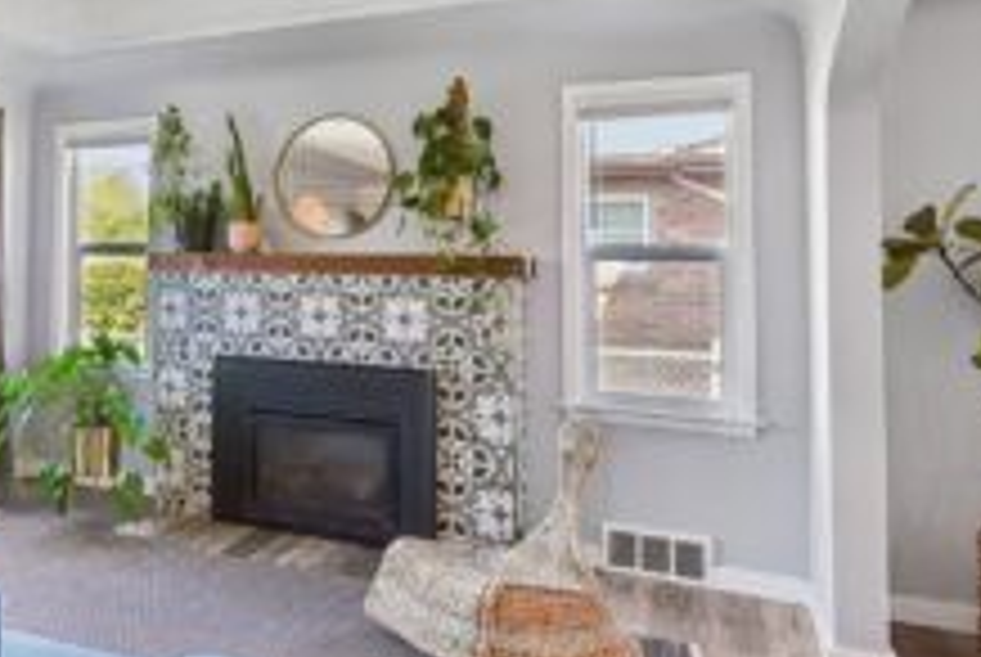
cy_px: 272
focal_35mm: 33
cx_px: 112
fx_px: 900
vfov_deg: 40.0
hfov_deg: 51.1
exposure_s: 1/20
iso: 400
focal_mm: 18
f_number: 8
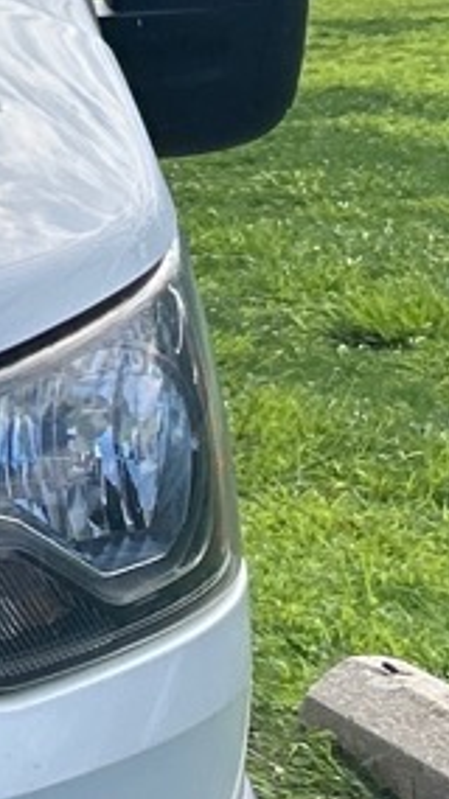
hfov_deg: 6.9
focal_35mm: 159
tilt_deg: -6.1
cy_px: 275
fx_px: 3370
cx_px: -887
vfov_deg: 13.5
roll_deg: +1.4
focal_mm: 5.7
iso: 50
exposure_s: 1/2994
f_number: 1.5
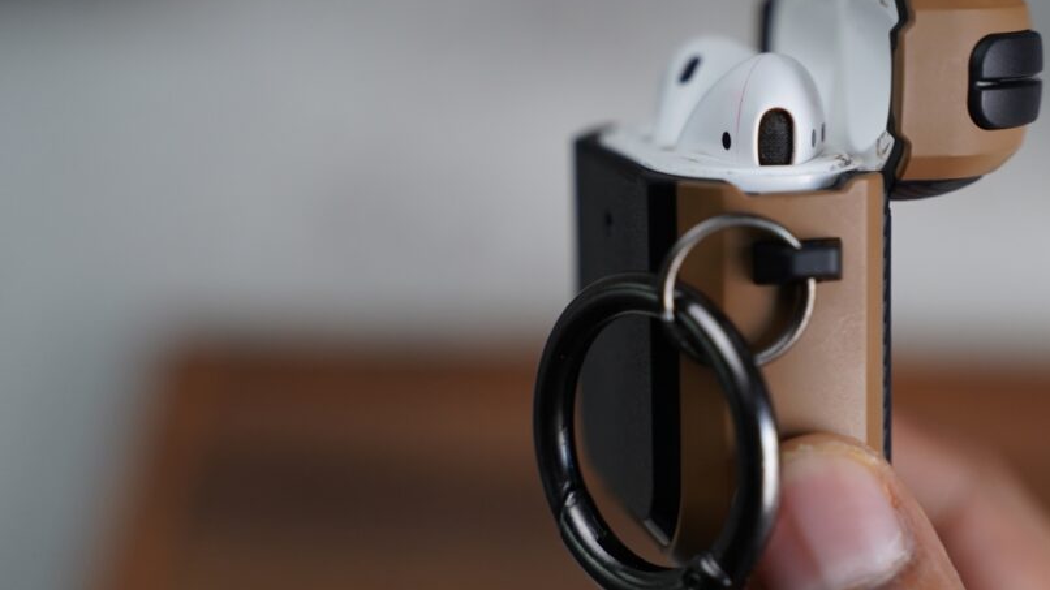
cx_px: 698
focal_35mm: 92
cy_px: 258
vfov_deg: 13.1
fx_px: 2561
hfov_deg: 23.1
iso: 800
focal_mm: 59
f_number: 4
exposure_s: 1/60
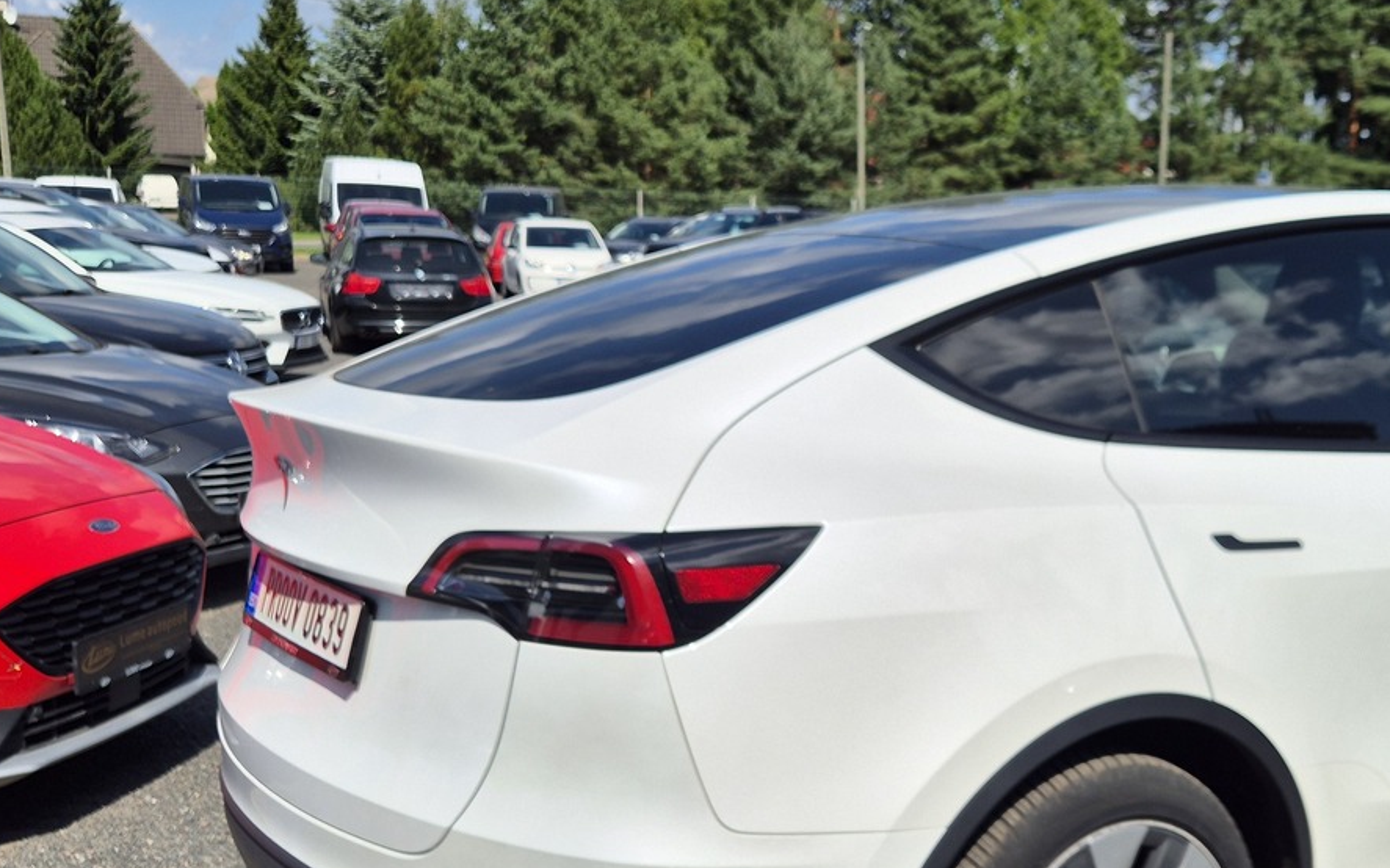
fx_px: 1666
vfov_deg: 29.1
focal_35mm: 44
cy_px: 509
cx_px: 1030
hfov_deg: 43.9
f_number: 1.8
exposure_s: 1/3016
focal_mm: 5.4
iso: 25
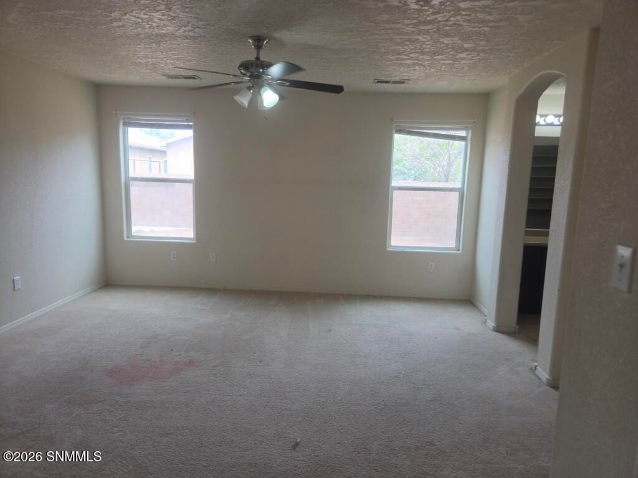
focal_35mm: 23
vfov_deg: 58.9
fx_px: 424
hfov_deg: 73.9
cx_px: 319
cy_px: 239
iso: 25
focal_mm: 5.4
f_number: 1.8
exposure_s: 1/120
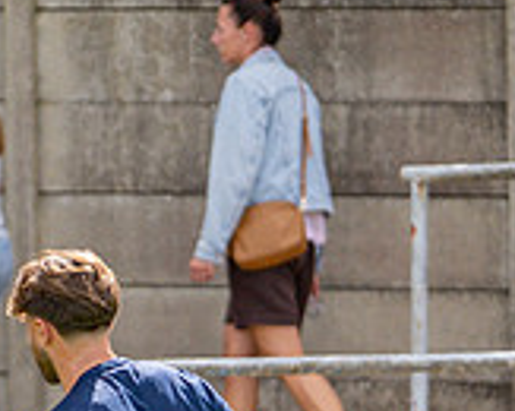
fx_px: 9119
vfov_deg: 2.6
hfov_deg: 3.2
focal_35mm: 599
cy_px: 523
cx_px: -122
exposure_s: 1/6400
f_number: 1.6
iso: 200
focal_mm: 85
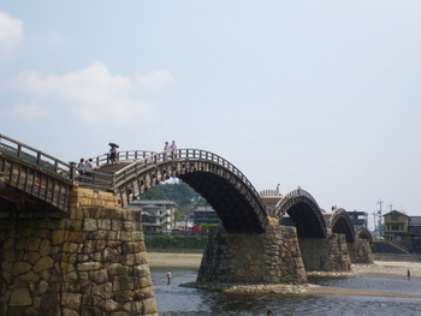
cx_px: 210
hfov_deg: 37.5
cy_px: 158
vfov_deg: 28.6
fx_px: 621
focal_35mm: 51
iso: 50
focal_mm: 9.1
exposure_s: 1/250
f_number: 5.3
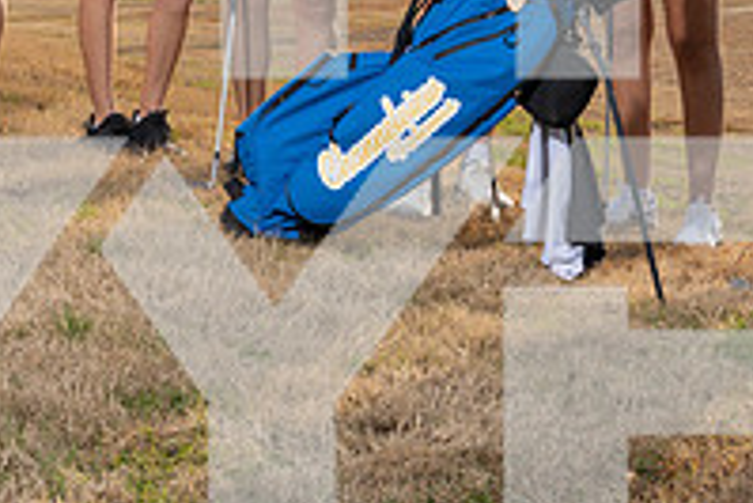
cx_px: 443
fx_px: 2009
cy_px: -119
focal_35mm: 96
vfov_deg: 13.8
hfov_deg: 21.2
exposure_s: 1/250
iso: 160
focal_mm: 33
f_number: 8
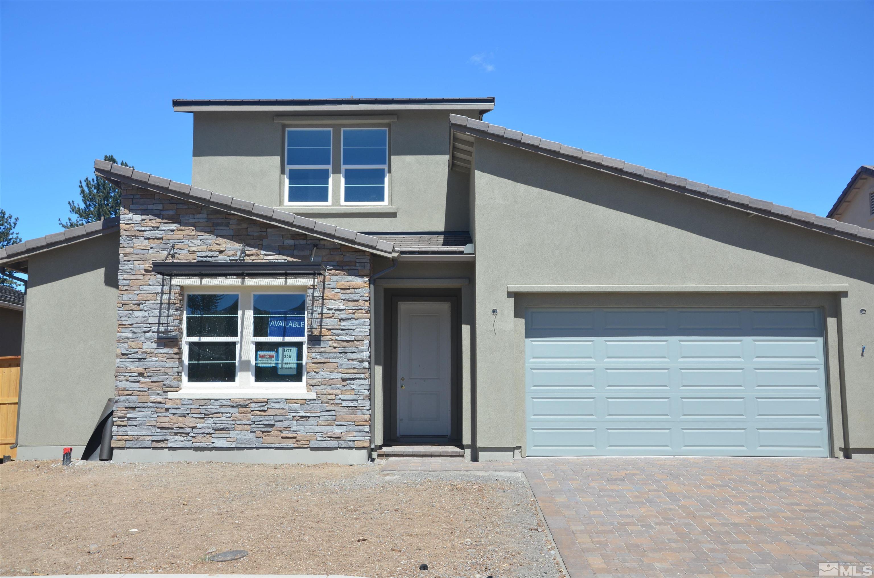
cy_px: 289
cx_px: 437
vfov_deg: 35.3
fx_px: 908
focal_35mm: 38
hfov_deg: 51.4
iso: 200
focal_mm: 25
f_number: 8
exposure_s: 1/250
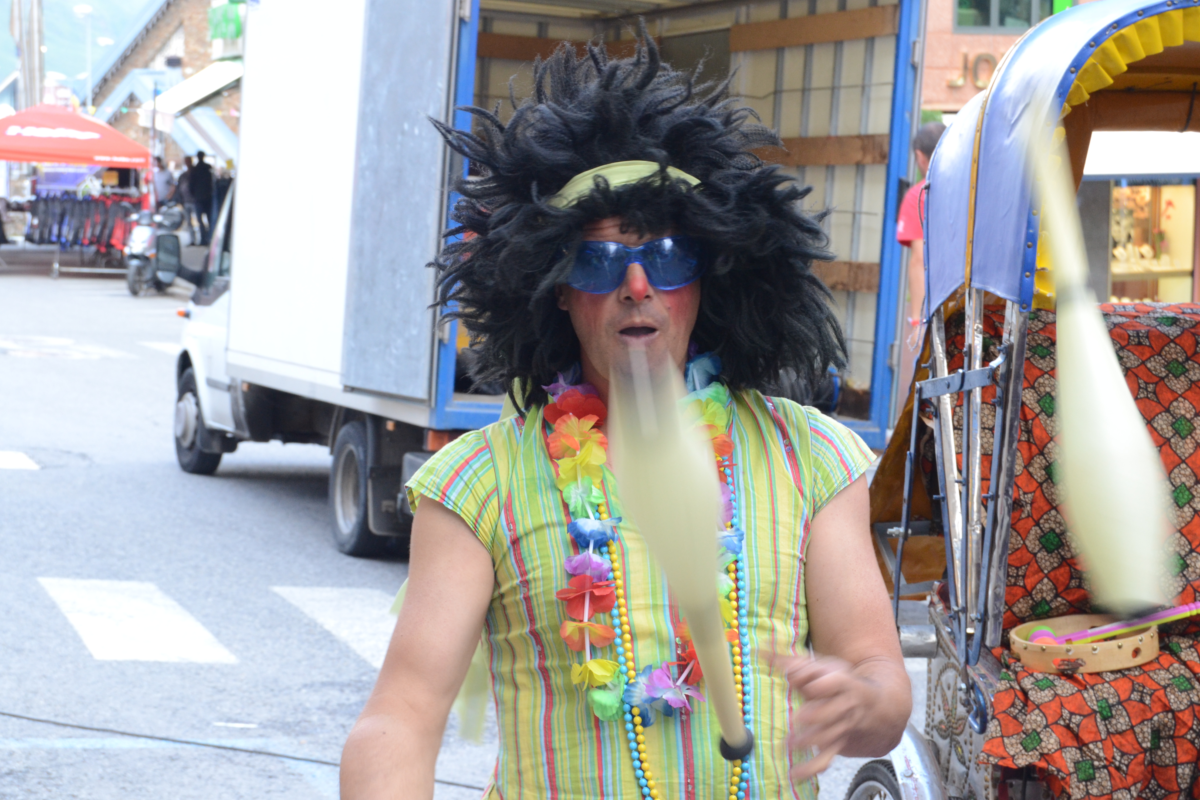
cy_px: 407
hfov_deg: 23.8
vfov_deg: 16.0
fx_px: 2851
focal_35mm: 86
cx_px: 597
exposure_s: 1/60
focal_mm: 55
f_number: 9
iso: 800
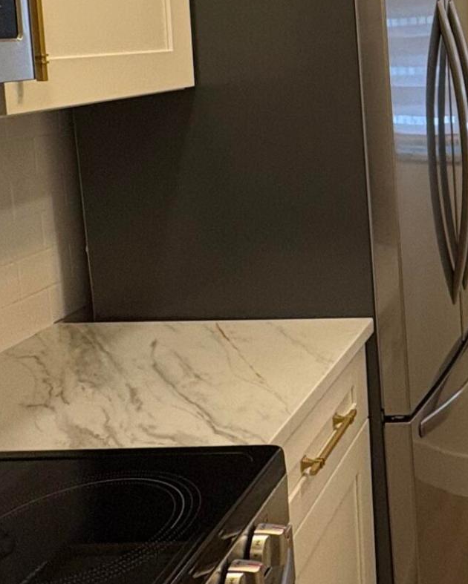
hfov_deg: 25.2
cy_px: 119
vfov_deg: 36.1
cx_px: 641
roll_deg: +1.1
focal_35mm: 50
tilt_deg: -6.7
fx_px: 865
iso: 125
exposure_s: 1/120
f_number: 2.2
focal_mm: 2.22
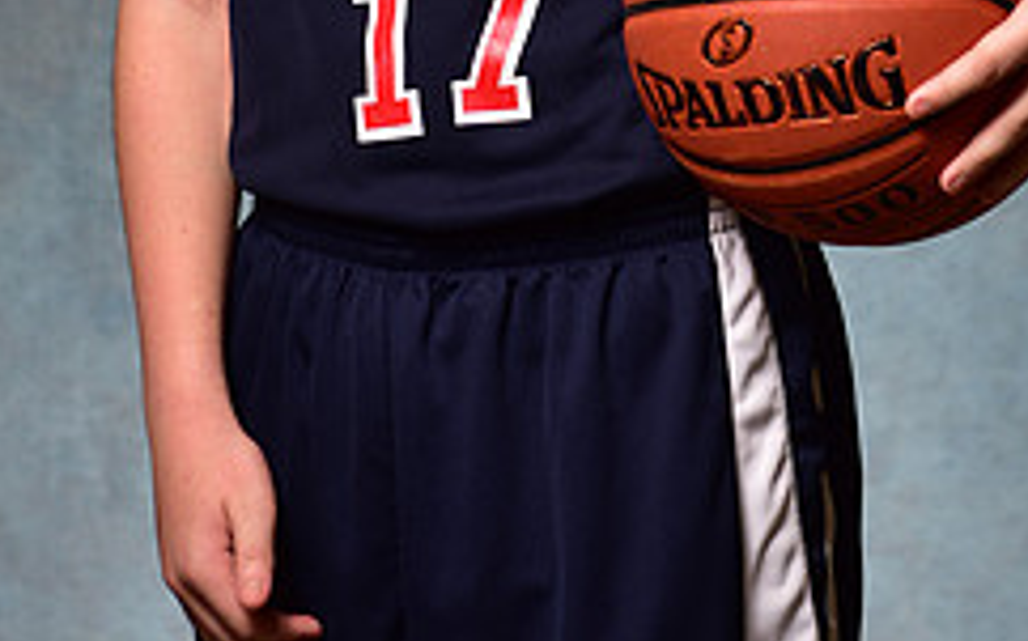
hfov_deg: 12.3
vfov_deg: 7.5
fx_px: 4789
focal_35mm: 171
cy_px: -335
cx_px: 503
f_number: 5
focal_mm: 70
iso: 100
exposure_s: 1/200
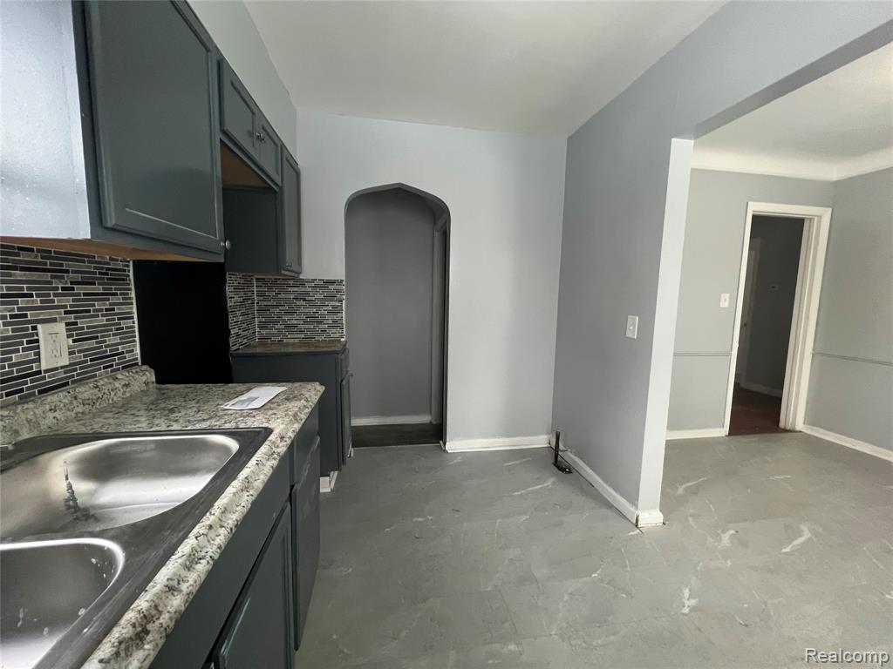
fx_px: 335
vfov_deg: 89.9
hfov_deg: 106.2
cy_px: 334
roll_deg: -0.9
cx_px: 446
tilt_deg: -8.0
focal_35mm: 13
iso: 250
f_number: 1.8
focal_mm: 1.57
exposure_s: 1/89
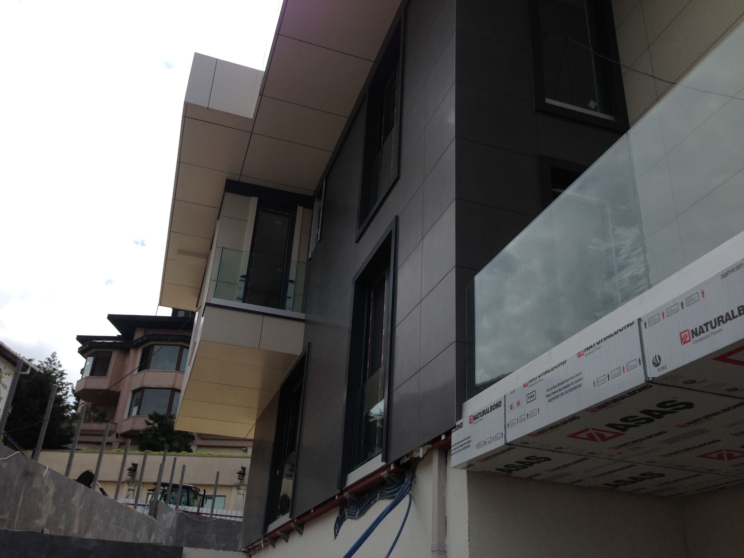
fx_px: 709
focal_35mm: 33
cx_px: 372
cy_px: 279
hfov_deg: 55.4
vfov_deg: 42.9
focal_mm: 4.12
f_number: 2.4
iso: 50
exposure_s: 1/2463
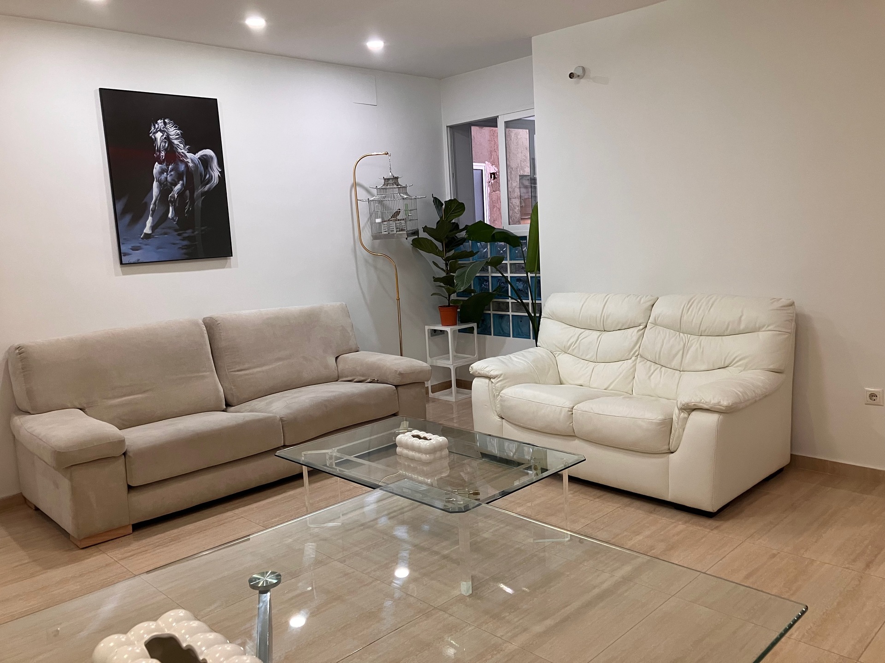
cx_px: 442
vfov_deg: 49.7
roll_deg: +3.2
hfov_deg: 63.4
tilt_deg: -7.4
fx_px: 716
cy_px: 332
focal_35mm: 28
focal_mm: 3.99
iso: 125
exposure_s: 1/50
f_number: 1.8
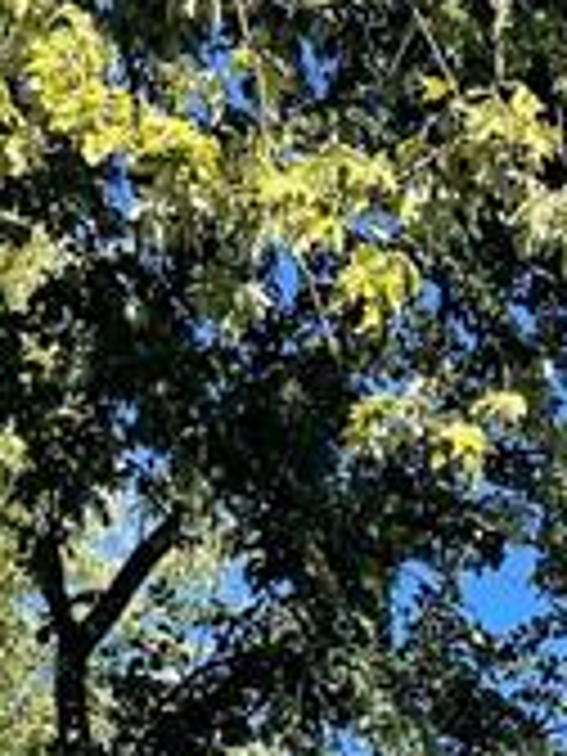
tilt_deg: +4.2
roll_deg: -4.4
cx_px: 644
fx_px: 2490
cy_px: 1674
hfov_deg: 12.7
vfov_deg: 13.7
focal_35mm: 114
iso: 32
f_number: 1.6
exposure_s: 1/1739
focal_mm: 5.1
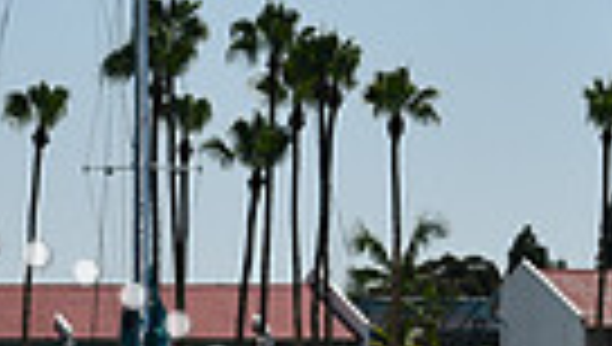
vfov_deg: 2.6
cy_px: 649
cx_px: -76
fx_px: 7607
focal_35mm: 468
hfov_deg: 4.6
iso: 100
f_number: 8
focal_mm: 70
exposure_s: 1/500
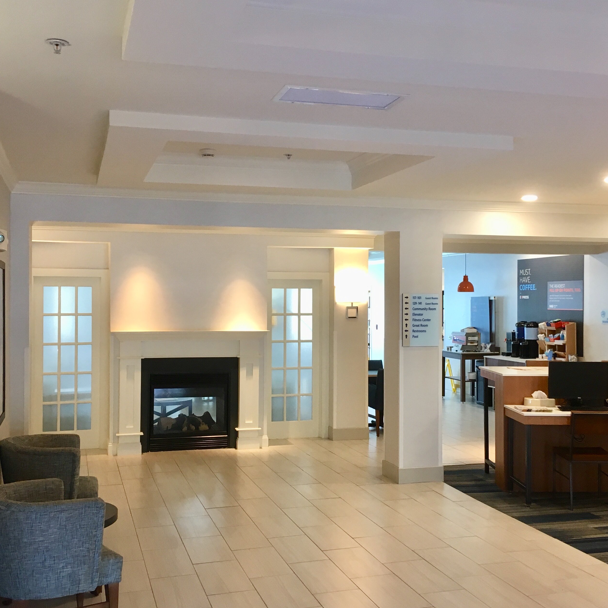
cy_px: 306
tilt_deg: -0.1
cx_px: 322
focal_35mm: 41
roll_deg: +0.2
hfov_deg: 40.9
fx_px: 815
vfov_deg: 40.9
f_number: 2.2
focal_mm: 4.15
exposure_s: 1/30
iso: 64
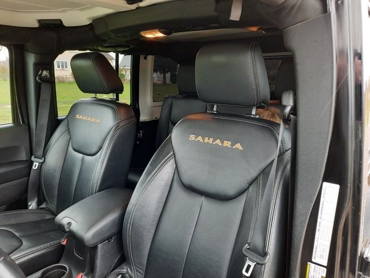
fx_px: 267
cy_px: 139
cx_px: 185
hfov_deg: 69.4
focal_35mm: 25
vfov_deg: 54.9
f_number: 2
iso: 320
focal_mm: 4.6
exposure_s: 1/50
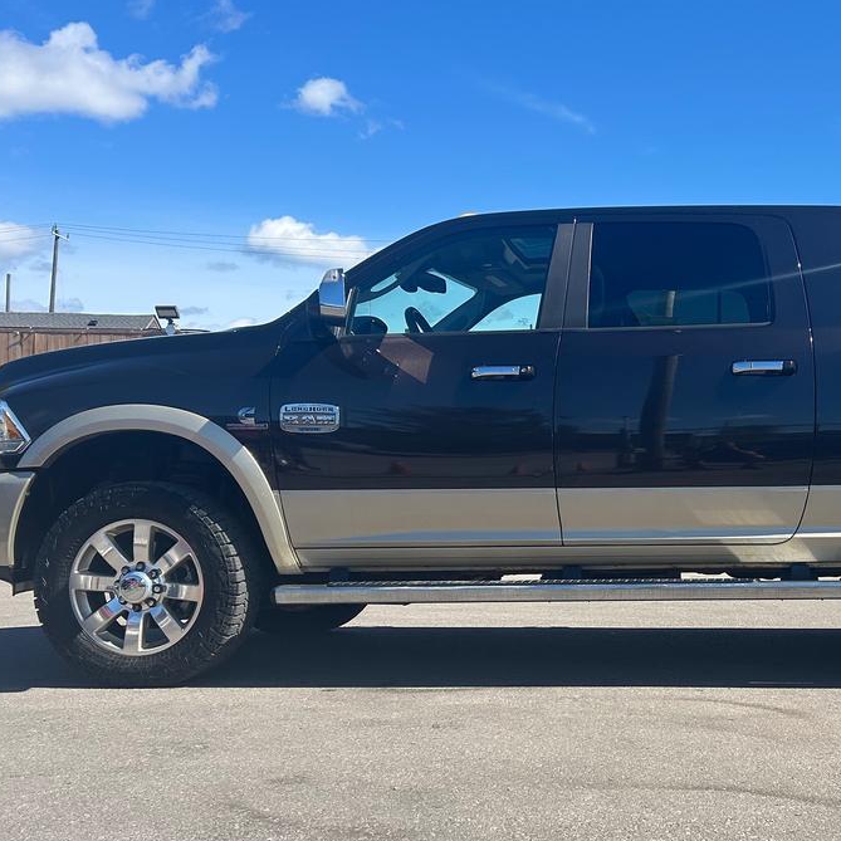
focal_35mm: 44
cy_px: 497
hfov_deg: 36.8
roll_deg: +0.0
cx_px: 693
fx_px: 1209
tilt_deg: -0.6
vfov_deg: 38.2
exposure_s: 1/2915
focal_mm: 5.7
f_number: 1.5
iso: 50
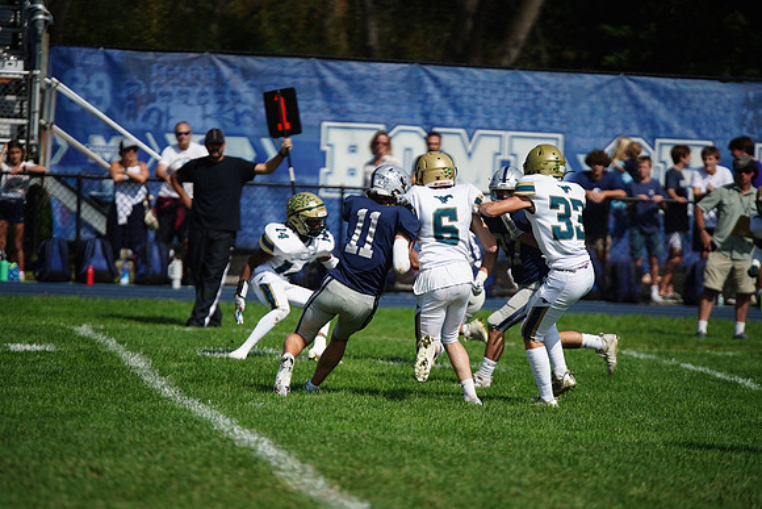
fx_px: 6351
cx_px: 381
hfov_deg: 6.9
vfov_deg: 4.6
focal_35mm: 300
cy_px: 254
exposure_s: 1/8000
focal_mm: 300
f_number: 2.8
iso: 400
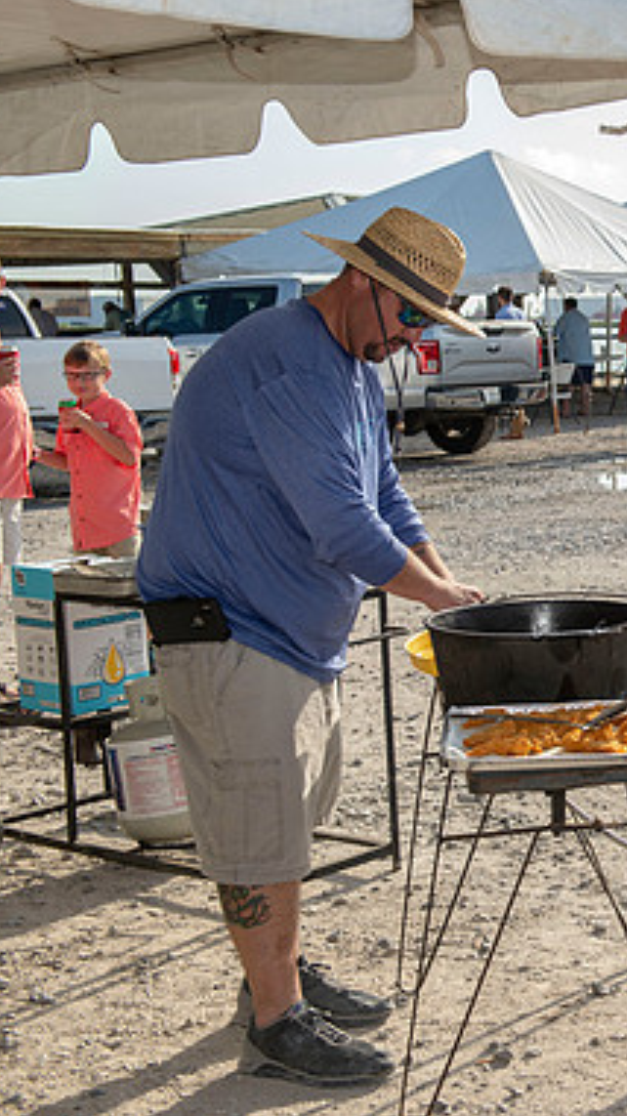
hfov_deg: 16.9
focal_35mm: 67
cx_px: 829
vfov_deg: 31.4
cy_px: 554
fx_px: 1982
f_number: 5.6
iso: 50
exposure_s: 1/250
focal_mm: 42
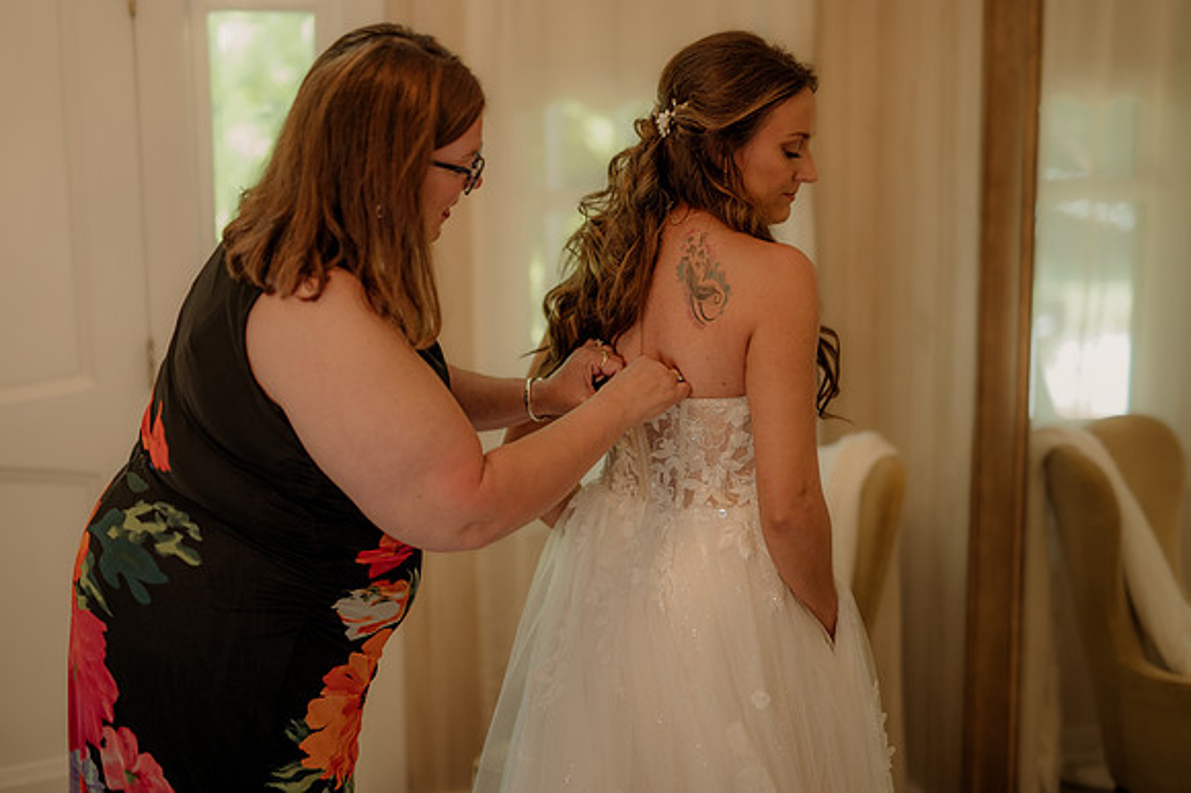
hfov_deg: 39.0
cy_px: 396
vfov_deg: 26.5
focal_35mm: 51
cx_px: 596
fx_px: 1683
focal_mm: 50
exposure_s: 1/200
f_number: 1.4
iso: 400
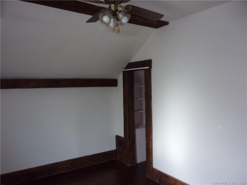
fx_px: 200
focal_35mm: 28
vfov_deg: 49.7
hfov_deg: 63.4
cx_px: 124
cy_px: 92
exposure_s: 1/34
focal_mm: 5.1
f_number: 3.9
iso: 200
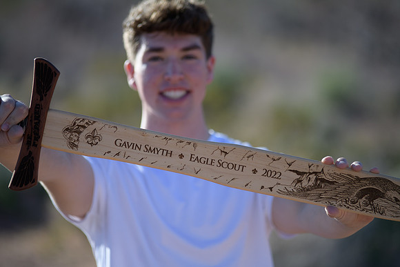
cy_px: 134
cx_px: 200
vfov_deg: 8.3
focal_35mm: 165
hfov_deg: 12.4
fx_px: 1834
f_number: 2.8
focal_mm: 165
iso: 200
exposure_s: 1/2500
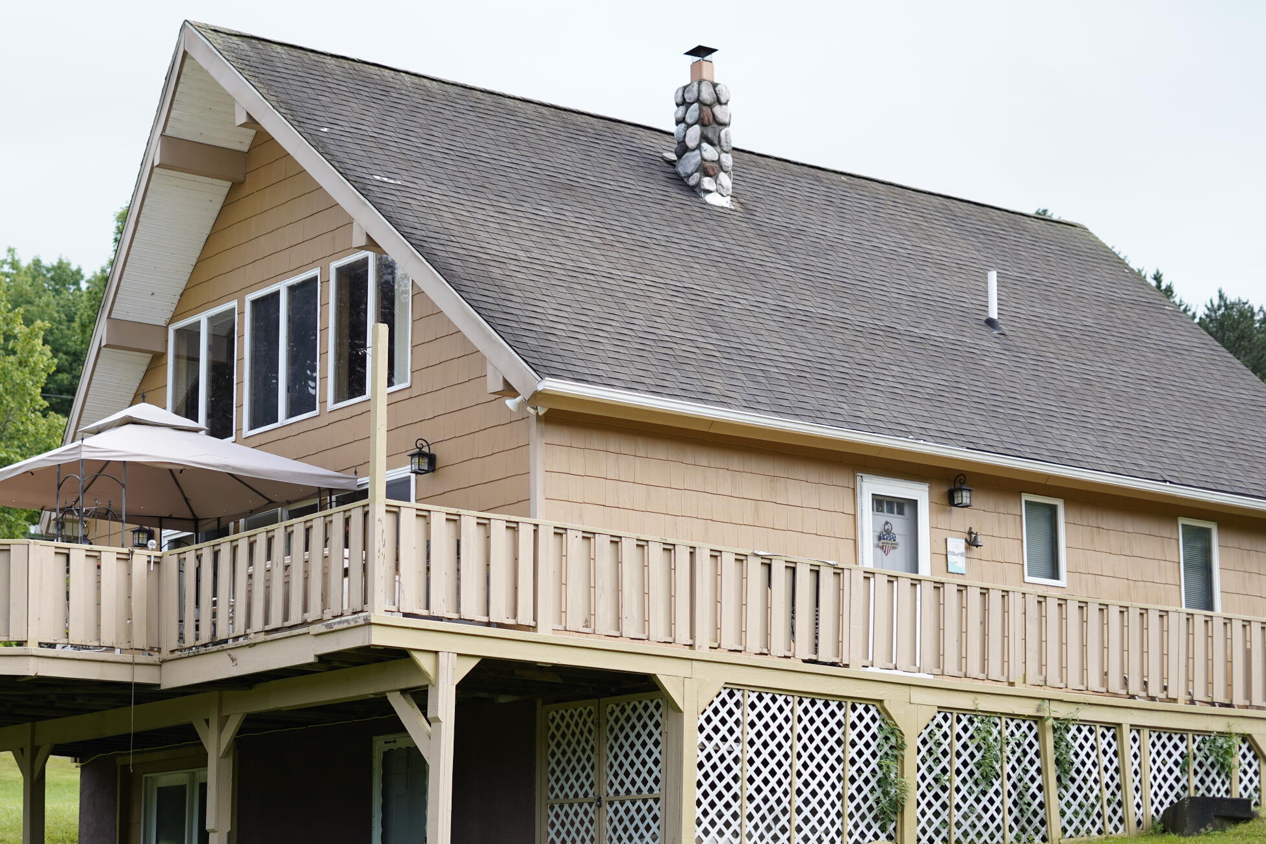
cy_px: 487
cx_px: 392
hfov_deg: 26.1
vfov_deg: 17.7
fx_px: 2708
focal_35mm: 77
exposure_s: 1/1250
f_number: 2.2
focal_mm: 50
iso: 160
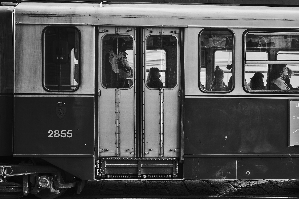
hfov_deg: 47.4
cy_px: 100
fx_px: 341
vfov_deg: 32.6
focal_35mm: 41
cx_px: 150
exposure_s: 1/250
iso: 1600
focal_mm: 27
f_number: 4
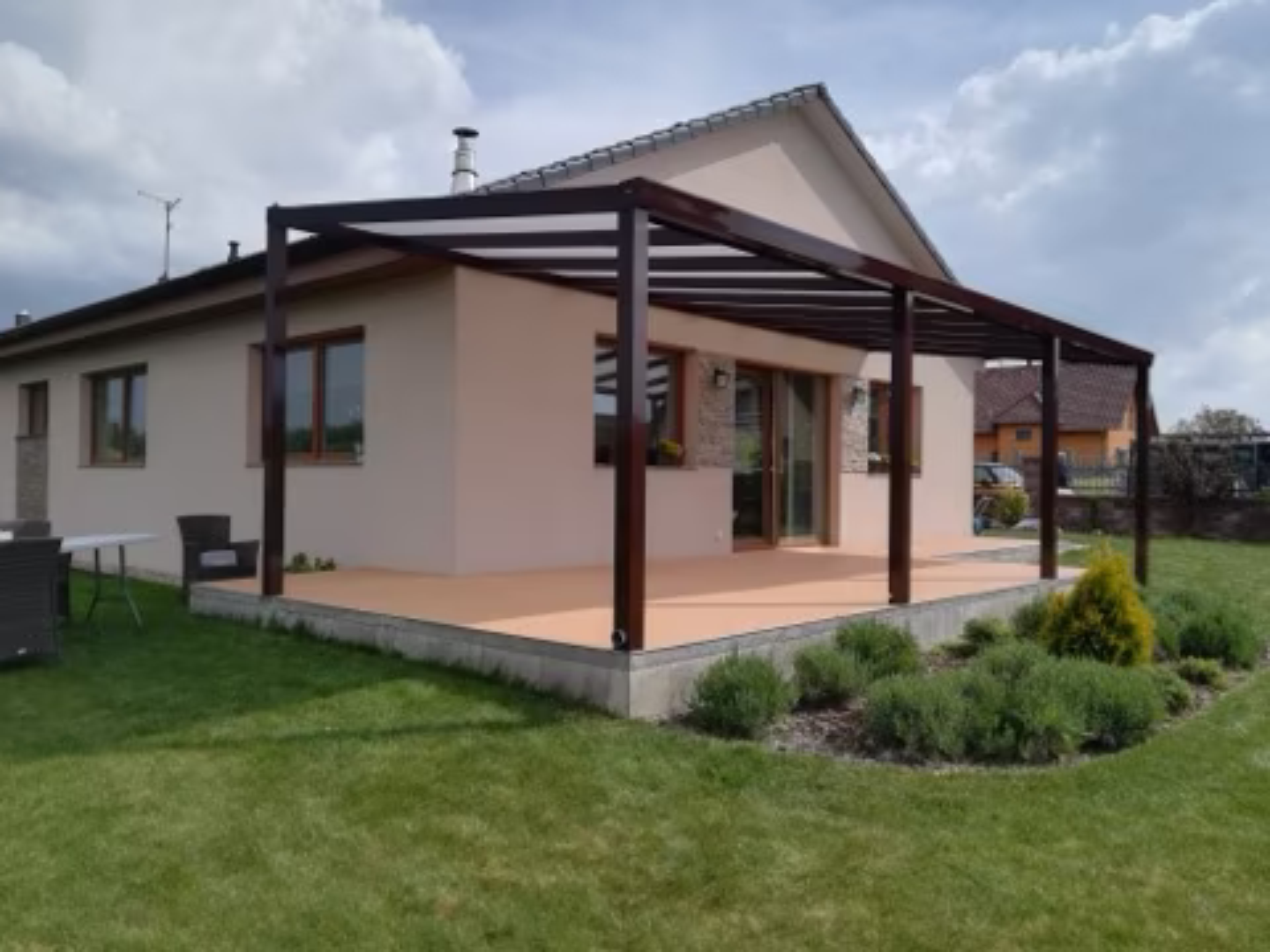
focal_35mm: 26
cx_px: 635
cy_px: 476
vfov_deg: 53.1
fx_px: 954
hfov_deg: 67.3
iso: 50
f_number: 2.2
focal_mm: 3.83
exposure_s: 1/1475
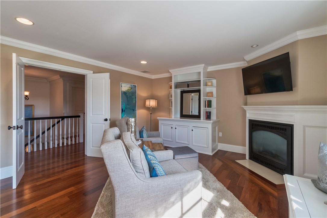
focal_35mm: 15
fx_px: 136
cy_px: 109
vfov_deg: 77.3
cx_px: 164
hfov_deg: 100.4
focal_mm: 10
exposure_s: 1/50
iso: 320
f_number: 10
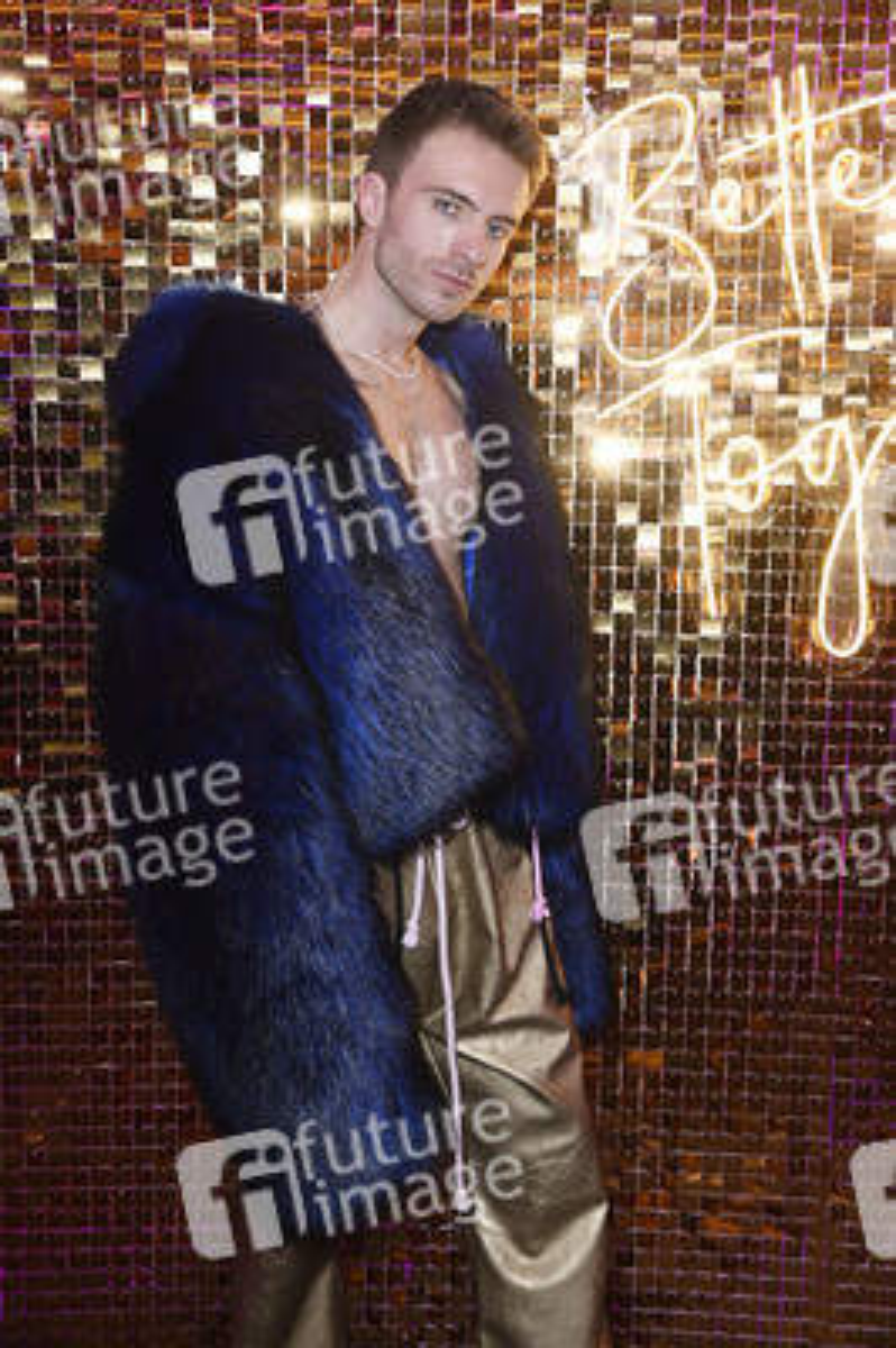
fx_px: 1421
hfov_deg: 35.0
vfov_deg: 50.7
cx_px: 448
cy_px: 674
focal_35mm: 38
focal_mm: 38
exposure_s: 1/80
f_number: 5
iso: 500
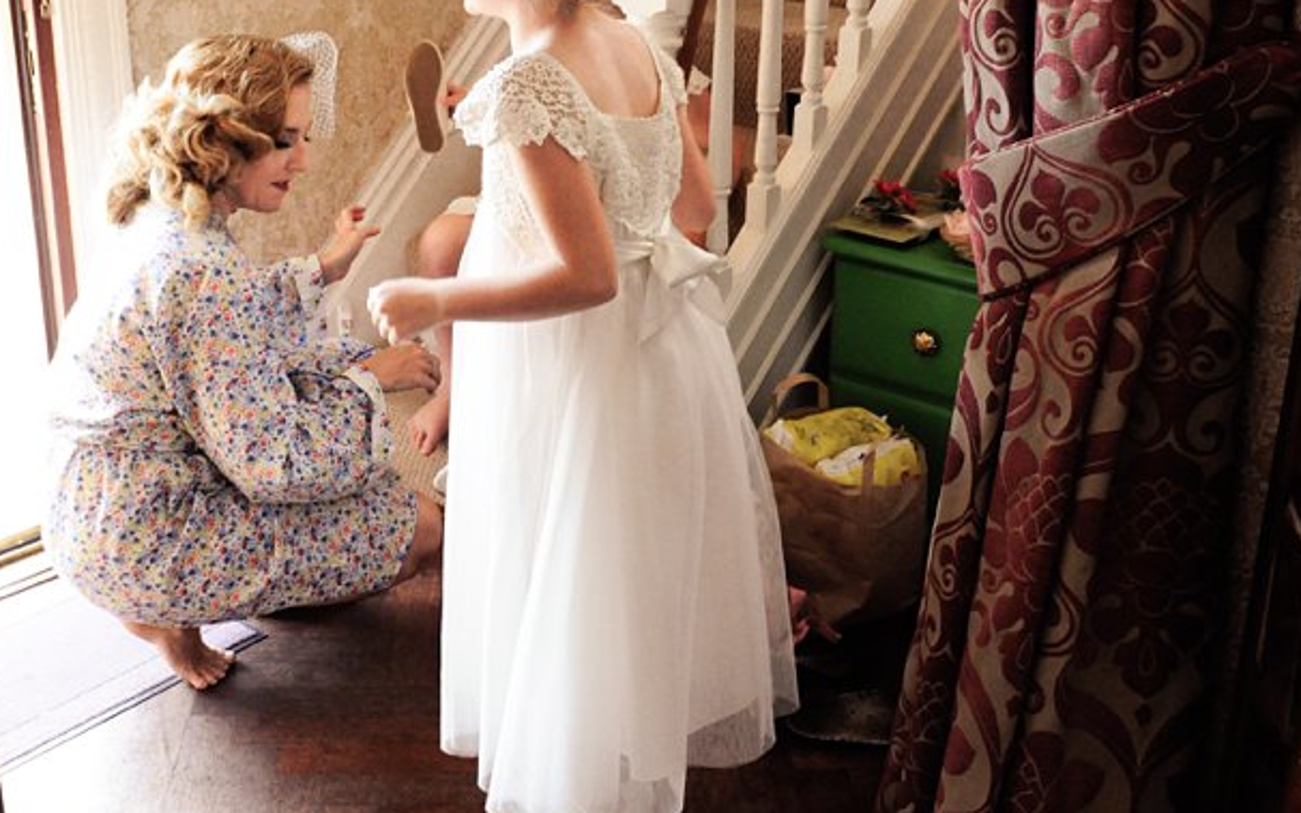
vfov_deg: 26.2
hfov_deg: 40.7
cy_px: 270
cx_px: 462
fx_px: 1738
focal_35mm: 49
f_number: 8
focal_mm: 31
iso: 5000
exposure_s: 1/160
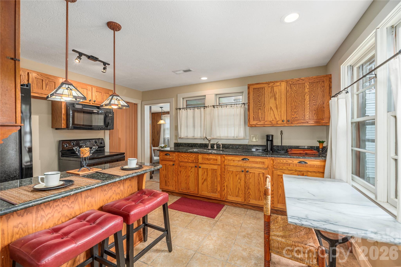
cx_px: 200
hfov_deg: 104.3
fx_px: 156
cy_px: 134
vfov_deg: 81.2
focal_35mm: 14
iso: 320
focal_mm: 14
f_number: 8
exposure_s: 1/100
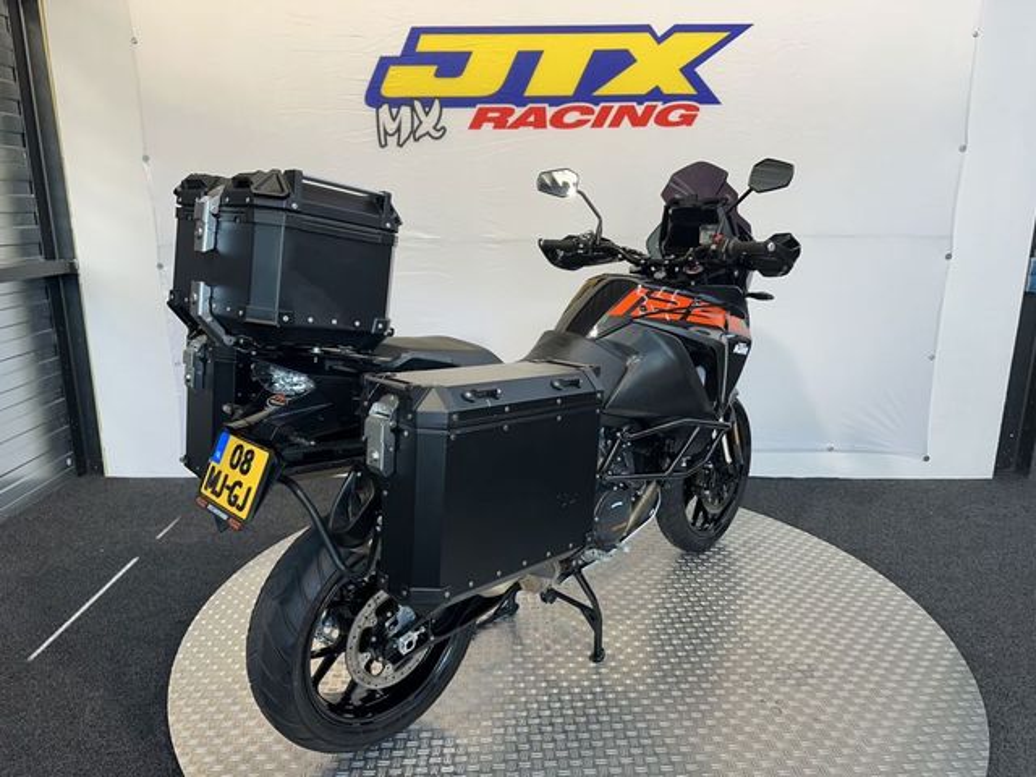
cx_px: 518
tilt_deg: -13.9
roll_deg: -0.8
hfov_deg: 71.6
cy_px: 388
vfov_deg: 56.8
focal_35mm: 24
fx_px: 718
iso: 64
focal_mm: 6.86
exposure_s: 1/100
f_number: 1.78
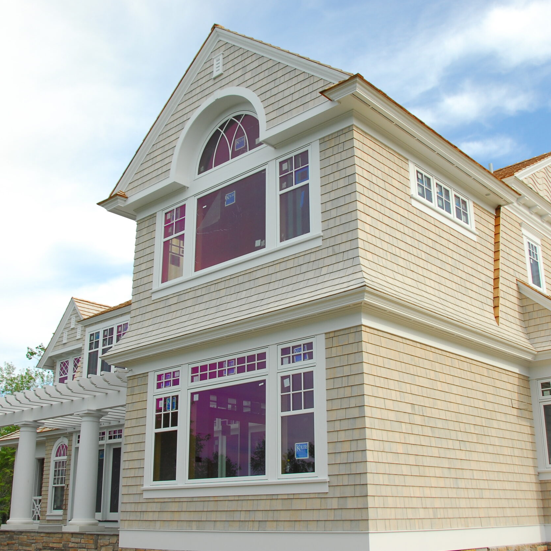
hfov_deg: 42.8
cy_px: 272
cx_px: 298
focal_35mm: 39
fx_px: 702
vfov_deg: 42.8
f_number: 6.3
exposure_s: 1/160
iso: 200
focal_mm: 20
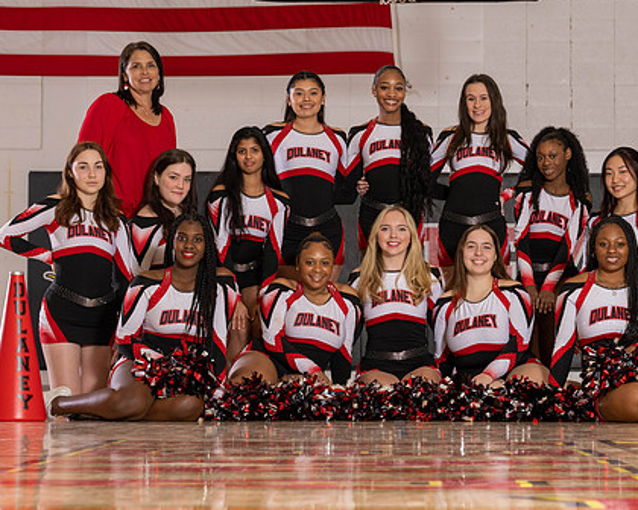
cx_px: 426
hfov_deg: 14.8
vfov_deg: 11.9
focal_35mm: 130
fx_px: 2455
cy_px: 209
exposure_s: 1/160
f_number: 6.3
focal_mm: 70
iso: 500
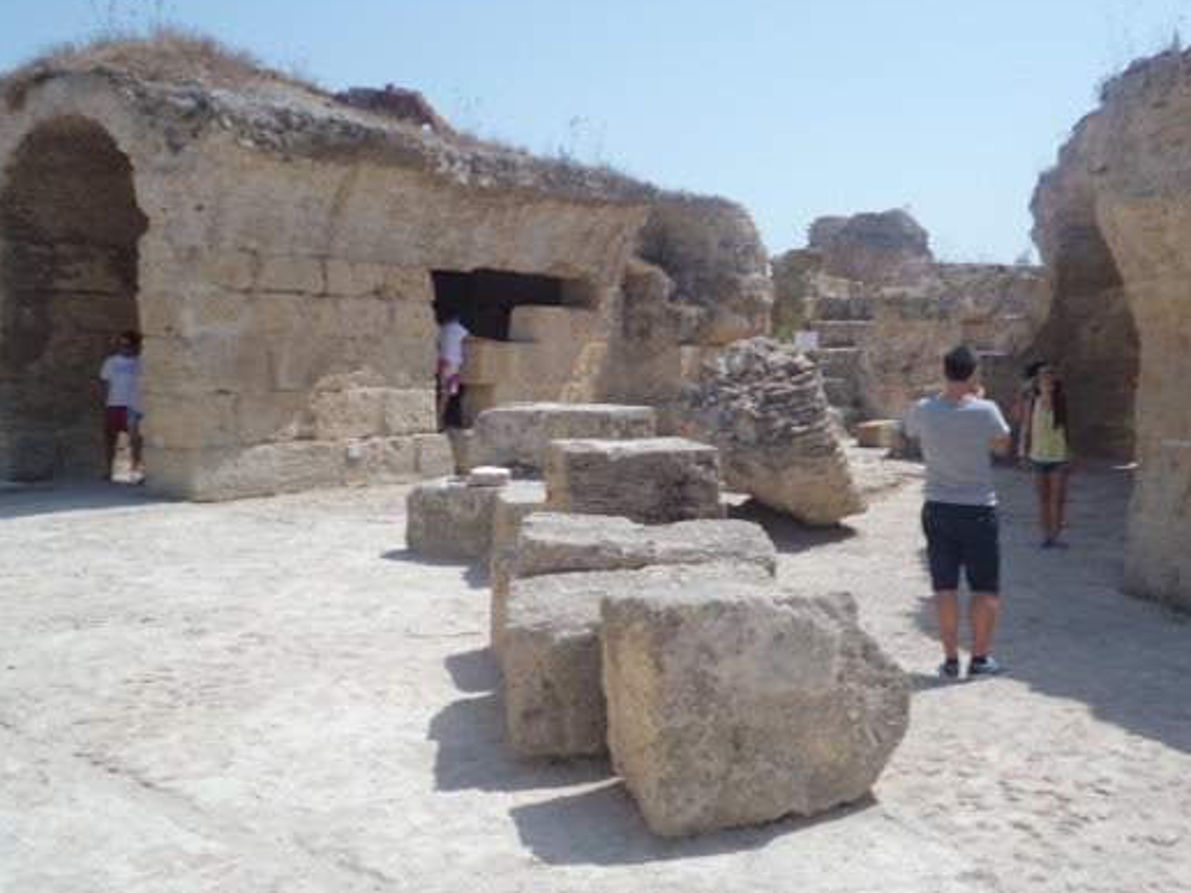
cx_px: 718
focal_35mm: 36
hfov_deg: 51.0
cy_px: 485
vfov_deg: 39.6
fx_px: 1239
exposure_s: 1/125
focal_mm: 5.3
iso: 64
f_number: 8.5
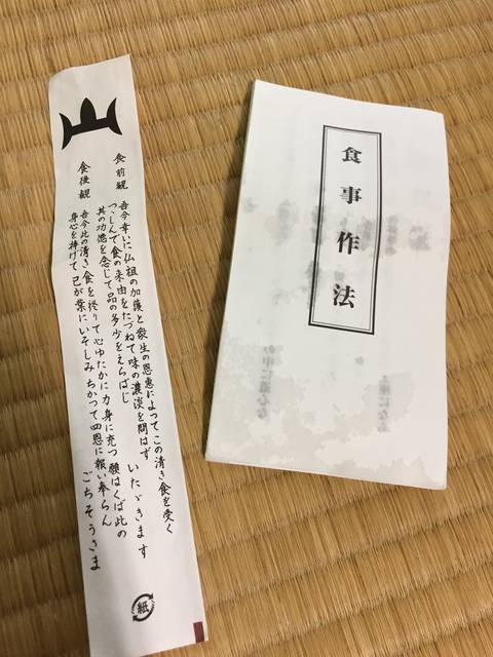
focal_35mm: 29
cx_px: 246
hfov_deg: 48.2
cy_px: 328
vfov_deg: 61.7
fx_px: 551
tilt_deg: -72.5
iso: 125
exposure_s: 1/30
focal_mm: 4.15
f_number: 2.2
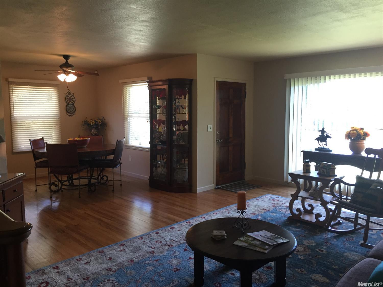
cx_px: 192
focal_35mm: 29
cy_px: 144
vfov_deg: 48.2
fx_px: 321
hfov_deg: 61.7
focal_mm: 4.15
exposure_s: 1/30
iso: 50
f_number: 2.2
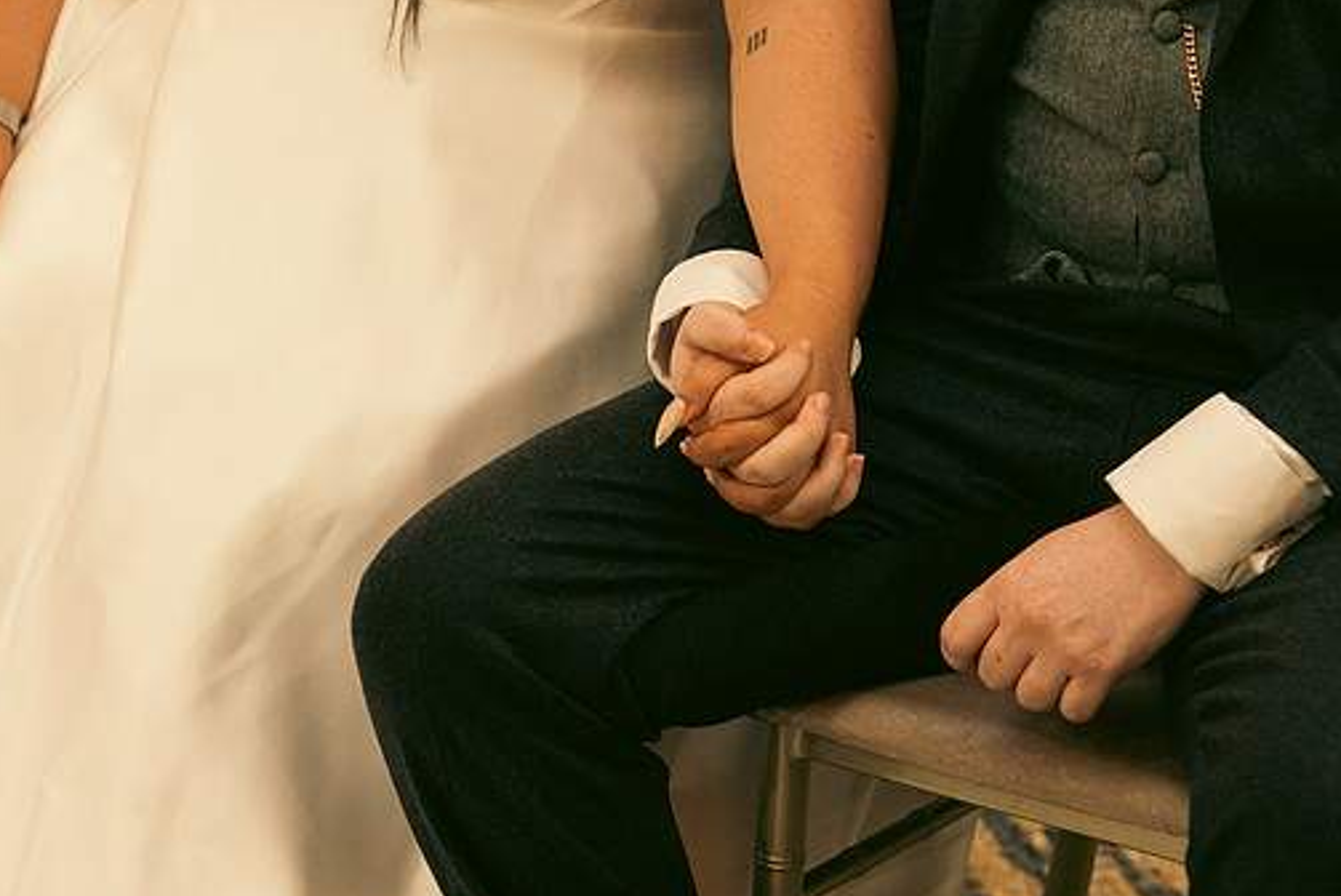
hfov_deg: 16.9
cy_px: 460
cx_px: 667
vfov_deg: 11.3
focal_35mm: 121
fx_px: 4510
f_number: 3.5
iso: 2500
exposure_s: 1/160
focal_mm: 70
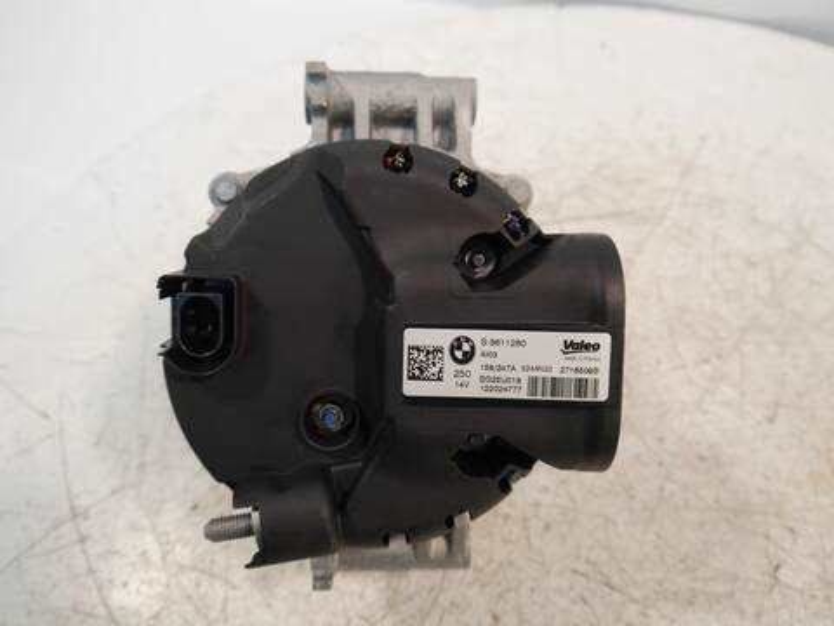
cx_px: 417
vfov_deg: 46.8
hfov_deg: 60.0
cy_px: 313
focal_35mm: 30
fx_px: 723
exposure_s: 1/60
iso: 500
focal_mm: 15
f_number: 3.6
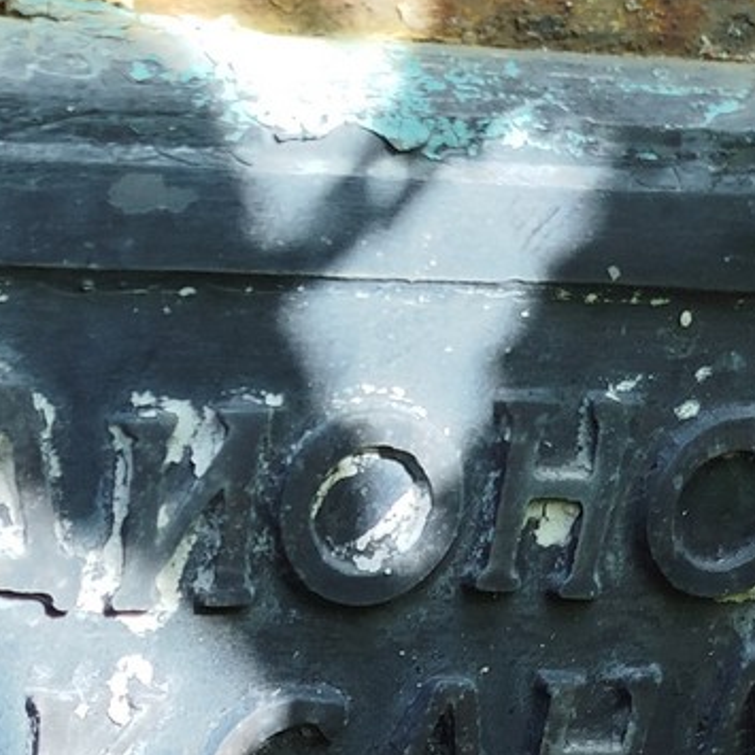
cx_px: 87
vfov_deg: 18.4
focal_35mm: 86
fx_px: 2122
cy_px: 1061
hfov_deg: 19.8
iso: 50
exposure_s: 1/215
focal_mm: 5.31
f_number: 1.7
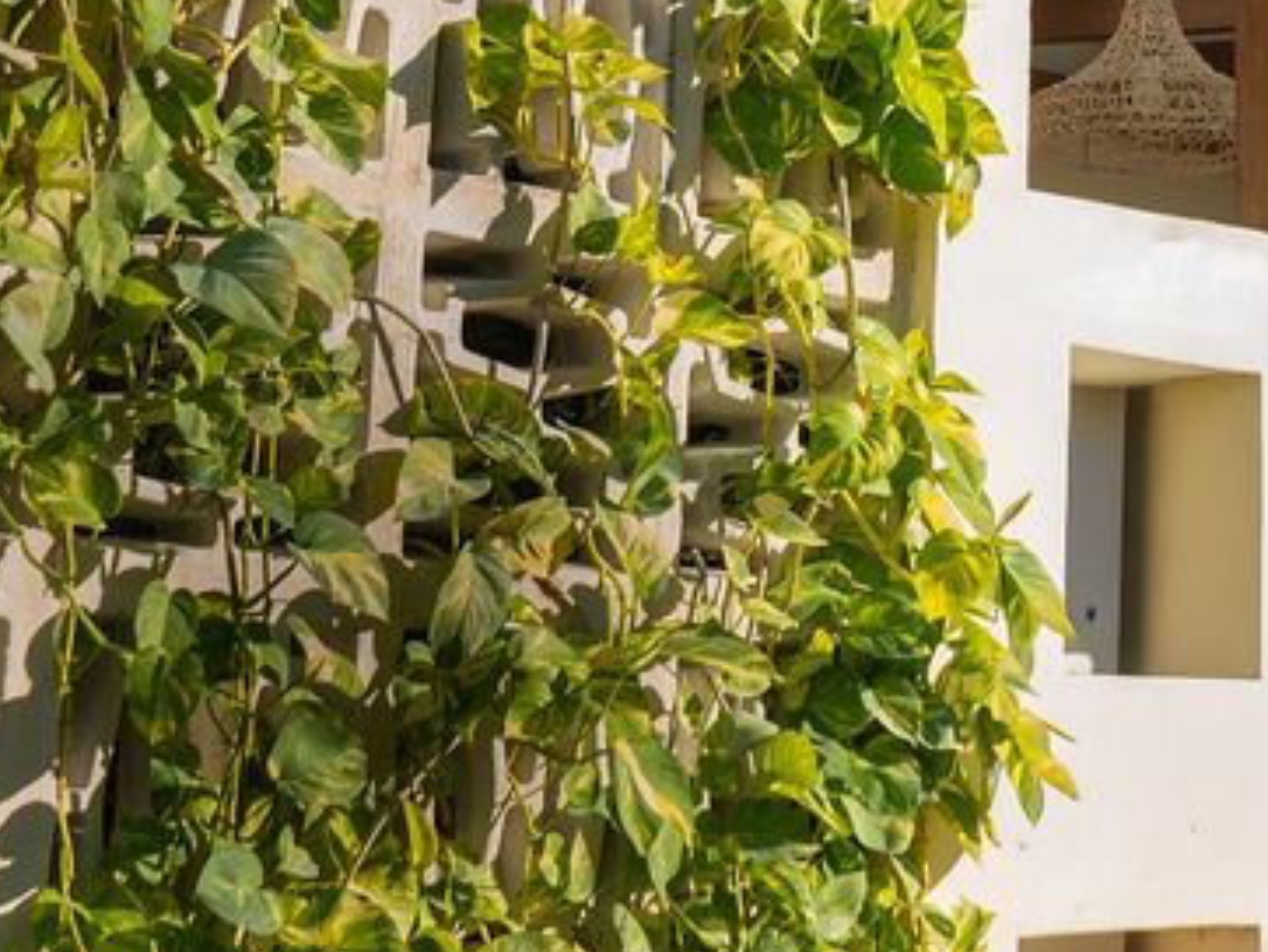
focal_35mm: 86
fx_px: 3152
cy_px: -37
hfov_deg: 22.6
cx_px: 895
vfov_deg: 16.8
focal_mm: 28
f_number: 9
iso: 200
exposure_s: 1/125
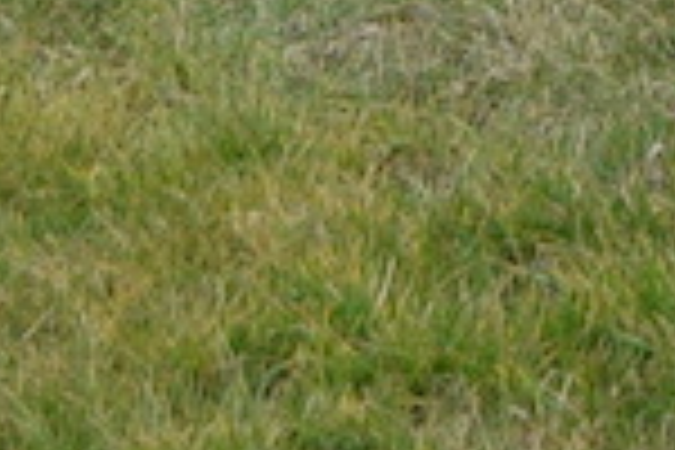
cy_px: -1033
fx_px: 4612
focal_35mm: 246
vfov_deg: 5.2
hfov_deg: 7.6
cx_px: 1809
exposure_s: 1/125
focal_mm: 24
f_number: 5.6
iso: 140
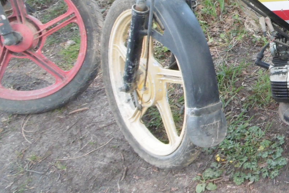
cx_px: 355
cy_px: 18
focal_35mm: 64
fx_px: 514
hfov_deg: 27.3
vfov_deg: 20.8
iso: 200
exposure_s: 1/60
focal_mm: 4.3
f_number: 3.1
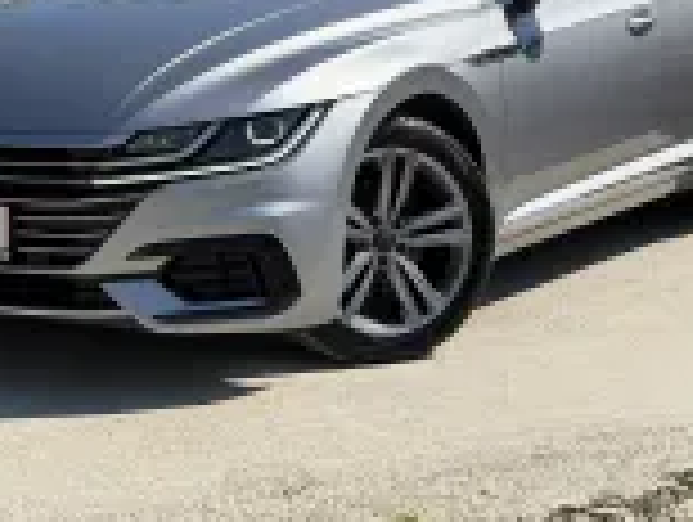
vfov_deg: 13.2
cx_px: 302
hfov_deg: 17.5
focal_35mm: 112
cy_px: 166
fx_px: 2246
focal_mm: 6.76
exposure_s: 1/7874
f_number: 1.78
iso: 80
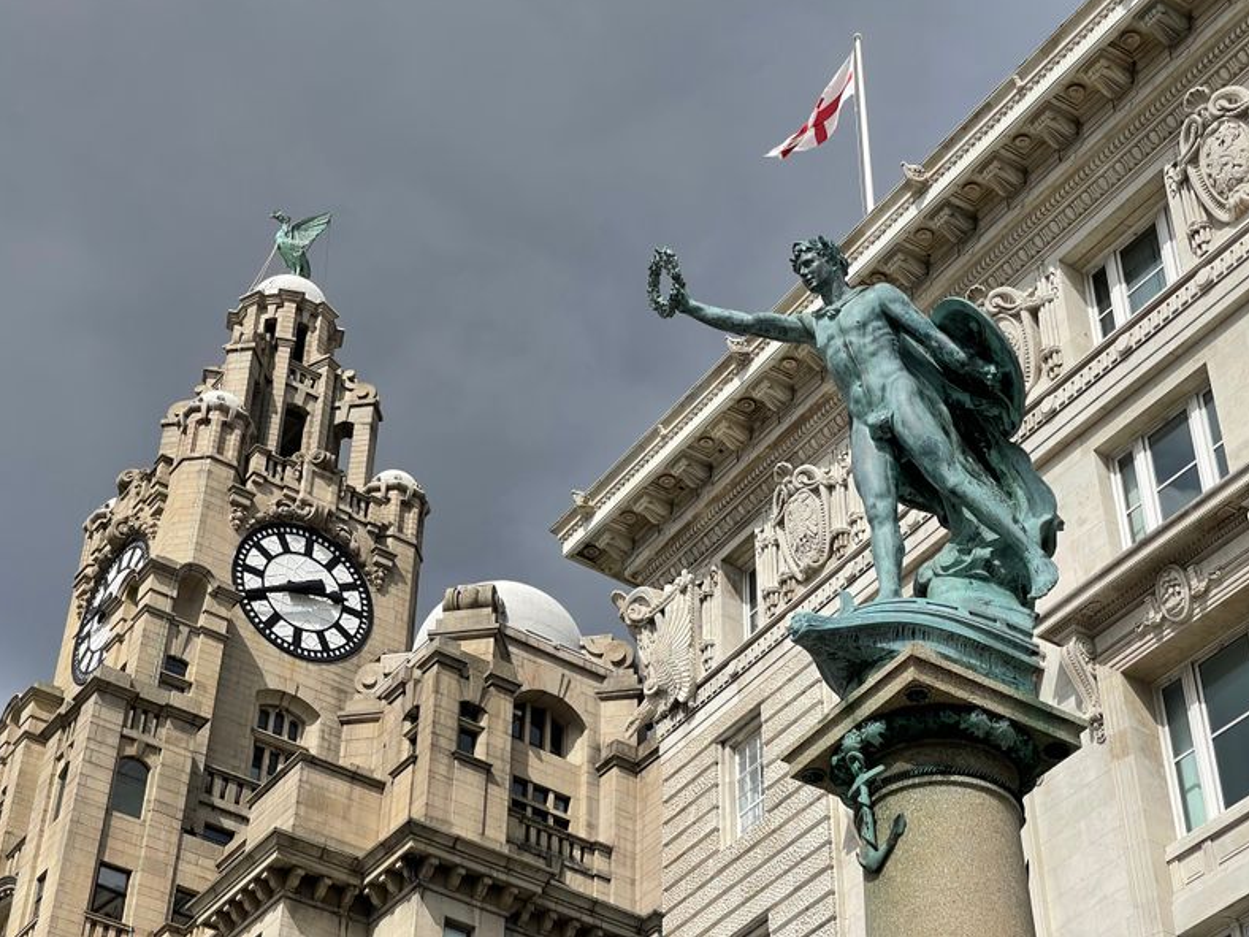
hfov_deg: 29.8
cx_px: 620
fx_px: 2345
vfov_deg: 22.6
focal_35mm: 65
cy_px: 465
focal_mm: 7.5
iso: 20
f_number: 2.2
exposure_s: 1/1876
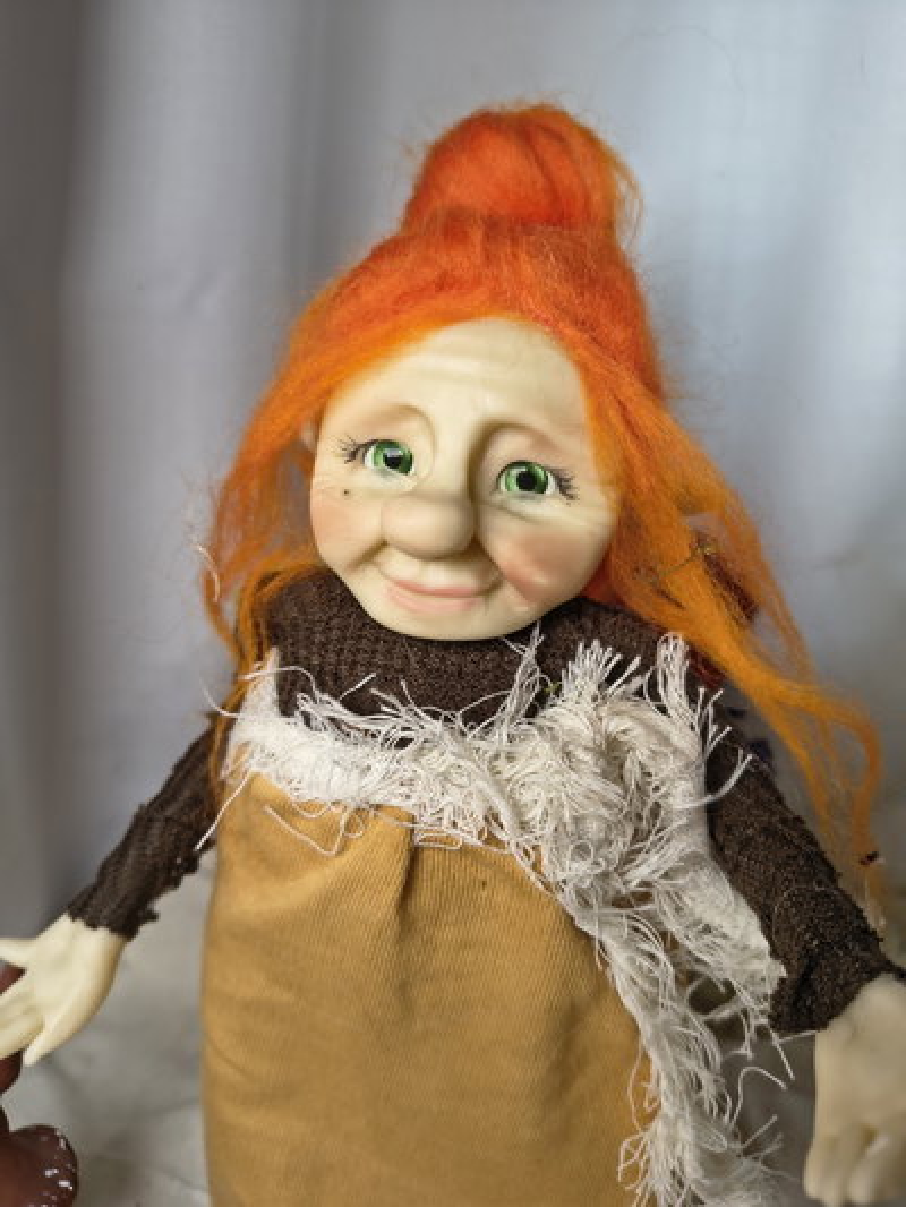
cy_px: 604
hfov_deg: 56.8
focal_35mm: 24
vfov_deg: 71.6
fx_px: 837
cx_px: 453
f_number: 1.8
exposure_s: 1/100
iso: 137
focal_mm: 5.56
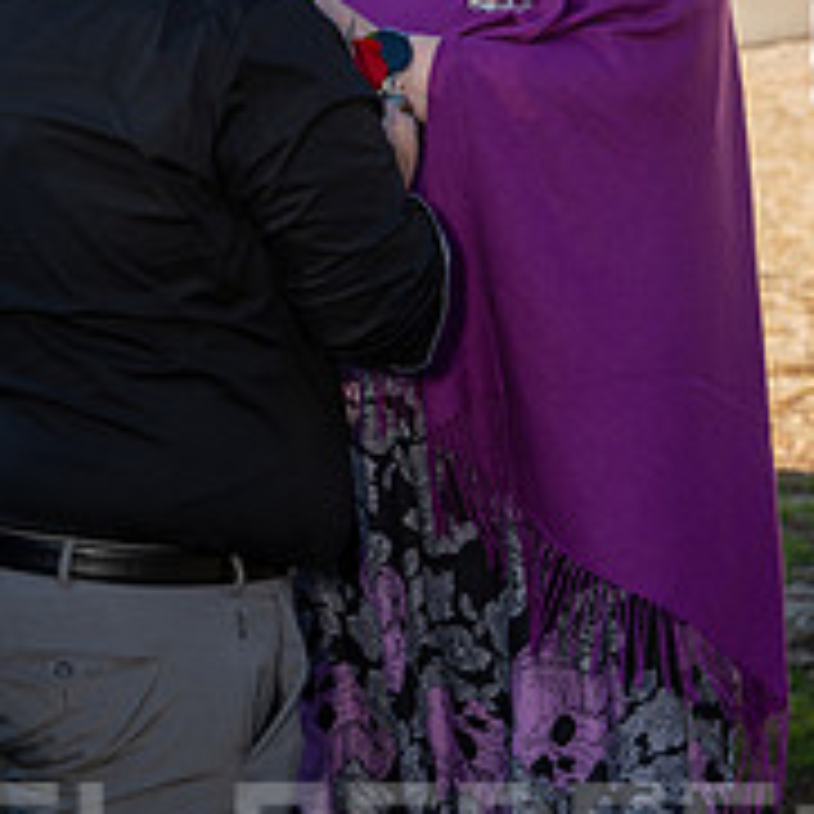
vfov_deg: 13.4
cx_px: 349
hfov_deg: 13.5
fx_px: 3432
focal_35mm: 129
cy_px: 49
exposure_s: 1/200
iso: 100
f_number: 4.5
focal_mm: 61
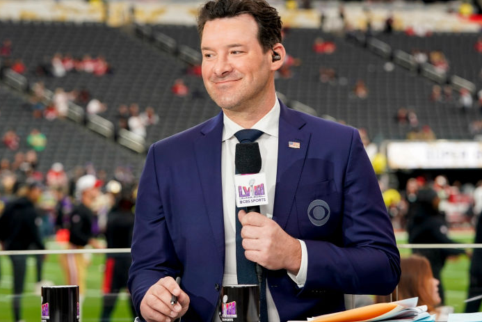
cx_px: 258
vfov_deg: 8.7
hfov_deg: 13.0
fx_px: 2117
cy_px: 170
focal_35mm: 158
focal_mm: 107
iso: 800
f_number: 5
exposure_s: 1/250
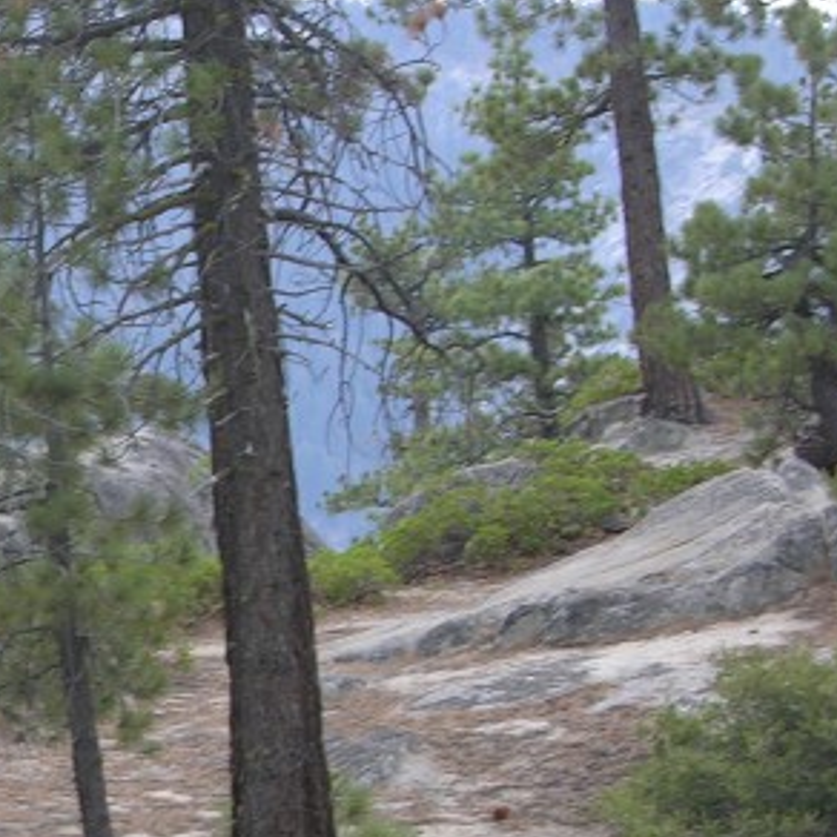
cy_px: 811
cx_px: -407
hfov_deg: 7.5
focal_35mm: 229
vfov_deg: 7.6
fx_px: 6265
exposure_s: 1/112
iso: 50
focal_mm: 18.8
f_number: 4.2
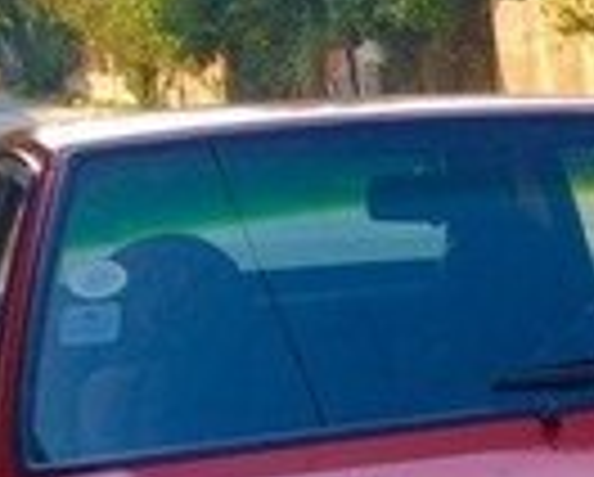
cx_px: 675
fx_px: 1866
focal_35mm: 106
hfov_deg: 17.4
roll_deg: +2.5
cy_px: 824
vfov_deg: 13.3
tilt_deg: -26.1
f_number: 2.2
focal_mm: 4.15
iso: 32
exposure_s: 1/285
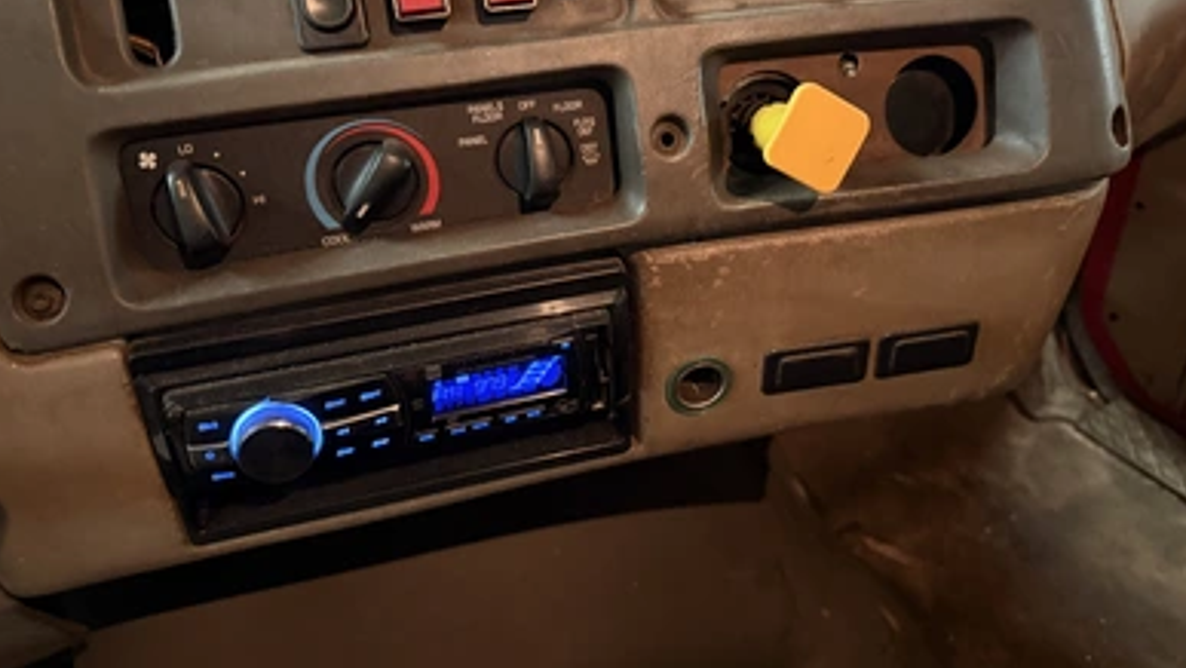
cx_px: 588
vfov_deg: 42.3
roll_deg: +1.7
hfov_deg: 69.8
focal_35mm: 27
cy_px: 221
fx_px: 849
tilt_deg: -30.9
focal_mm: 6.76
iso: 1600
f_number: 1.78
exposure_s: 1/20
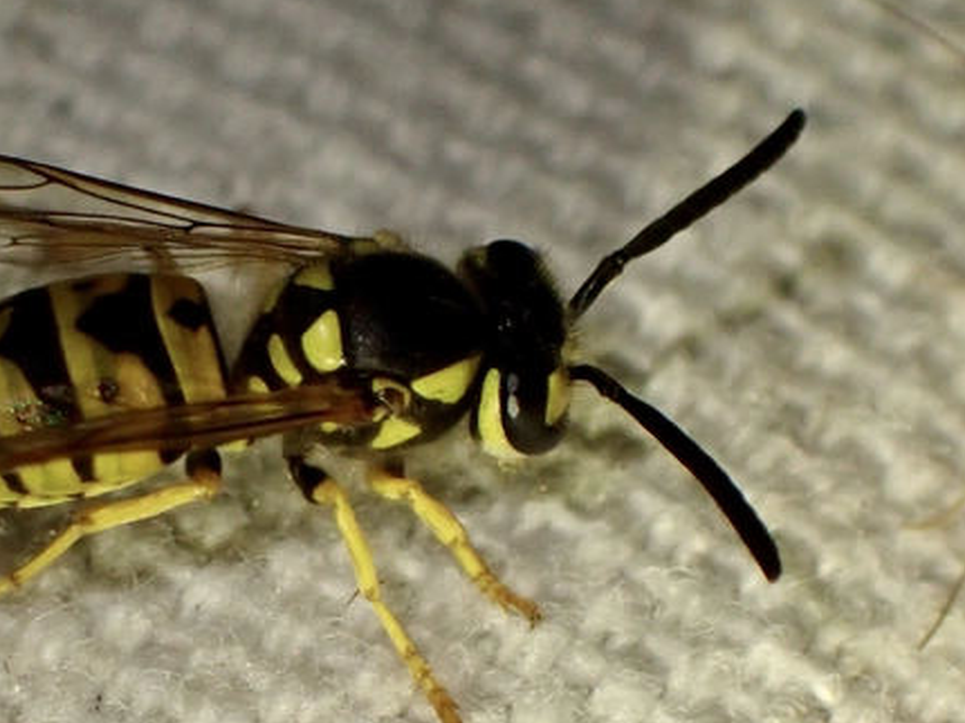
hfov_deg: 13.2
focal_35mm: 149
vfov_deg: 9.9
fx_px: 4151
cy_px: 404
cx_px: 265
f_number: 4.9
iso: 500
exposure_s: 1/320
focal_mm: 18
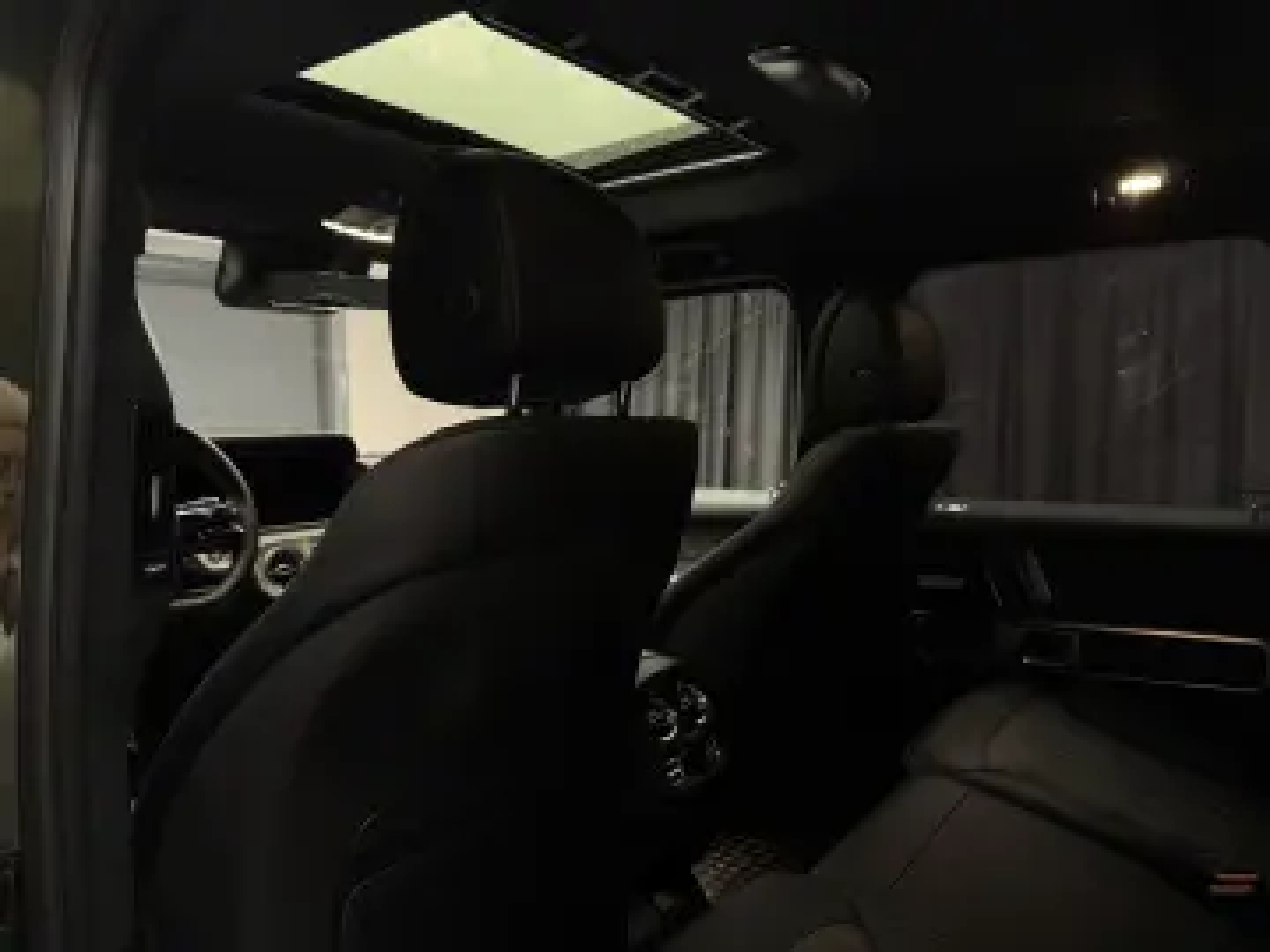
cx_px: 635
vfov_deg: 56.8
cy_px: 476
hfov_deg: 71.6
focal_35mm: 24
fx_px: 881
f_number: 1.78
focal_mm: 6.76
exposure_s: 1/58
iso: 250
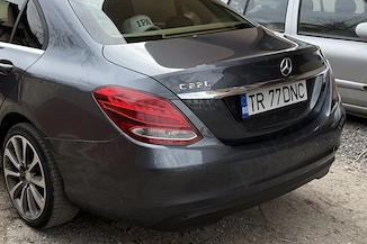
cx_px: 68
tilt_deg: -19.0
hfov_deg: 40.8
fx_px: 469
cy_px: 138
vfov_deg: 29.2
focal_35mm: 46
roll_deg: +1.9
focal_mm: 6.76
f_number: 1.78
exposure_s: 1/1464
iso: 100
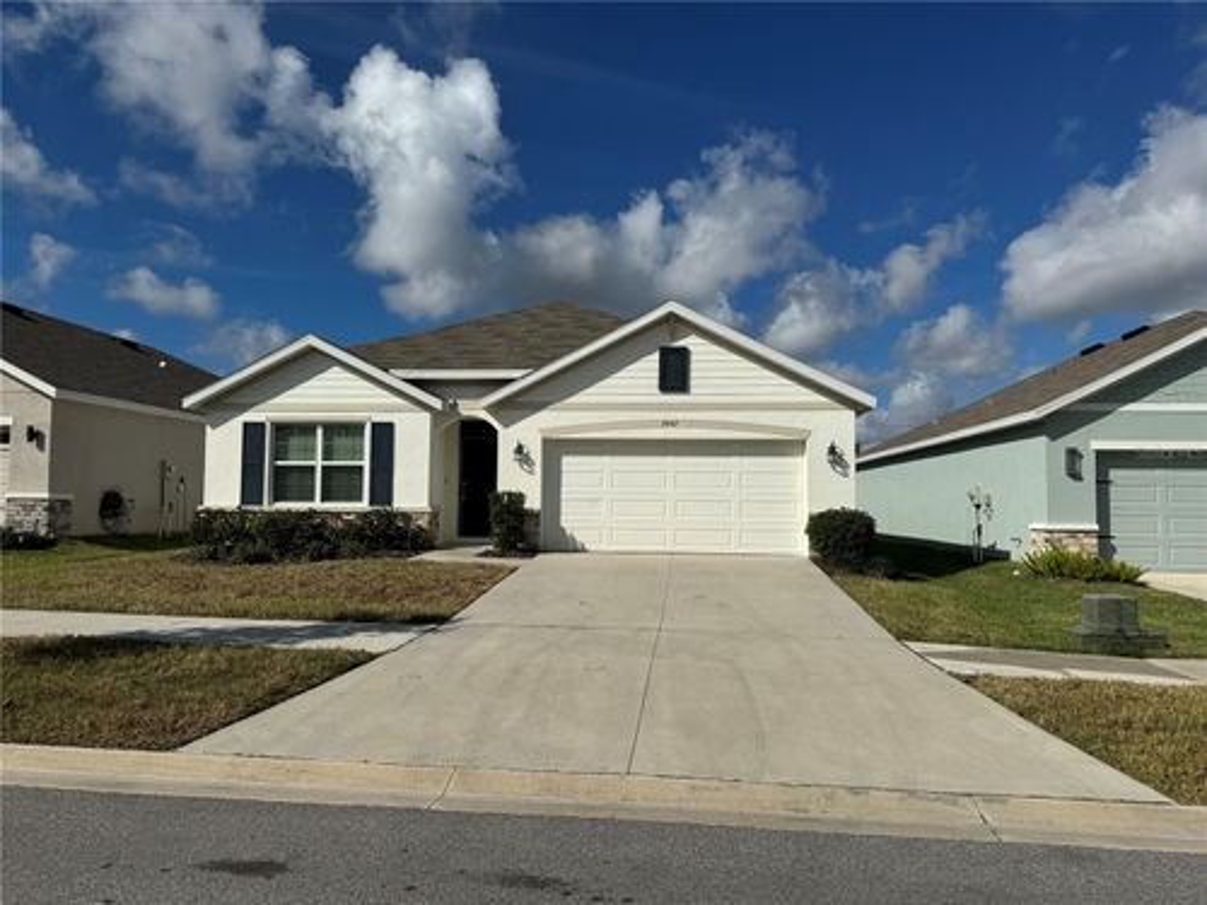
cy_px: 452
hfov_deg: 71.6
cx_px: 604
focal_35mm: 24
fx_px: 837
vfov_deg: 56.8
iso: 100
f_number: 1.78
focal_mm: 6.86
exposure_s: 1/15152
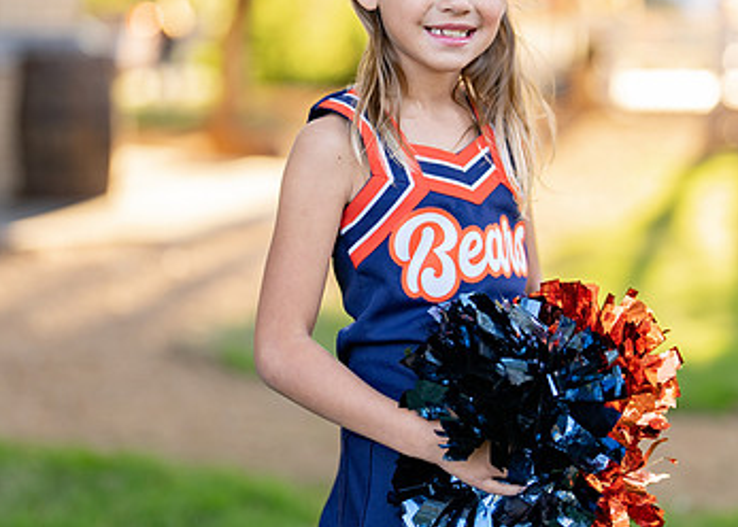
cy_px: 175
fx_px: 1950
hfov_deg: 21.4
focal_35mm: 93
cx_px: 407
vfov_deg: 15.4
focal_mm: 50
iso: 100
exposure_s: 1/400
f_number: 1.2
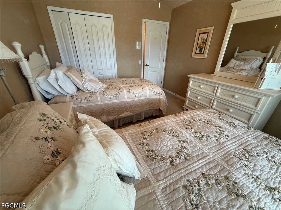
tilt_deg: -25.8
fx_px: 114
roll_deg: -1.3
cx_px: 140
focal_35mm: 14
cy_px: 105
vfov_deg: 85.7
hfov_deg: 102.1
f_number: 2.2
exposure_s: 1/60
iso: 250
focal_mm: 2.22
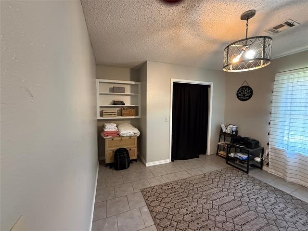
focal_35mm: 14
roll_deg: +0.3
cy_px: 116
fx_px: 125
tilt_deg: -4.2
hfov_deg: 102.1
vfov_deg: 85.7
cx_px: 154
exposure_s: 1/60
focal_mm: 2.22
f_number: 2.2
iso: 640
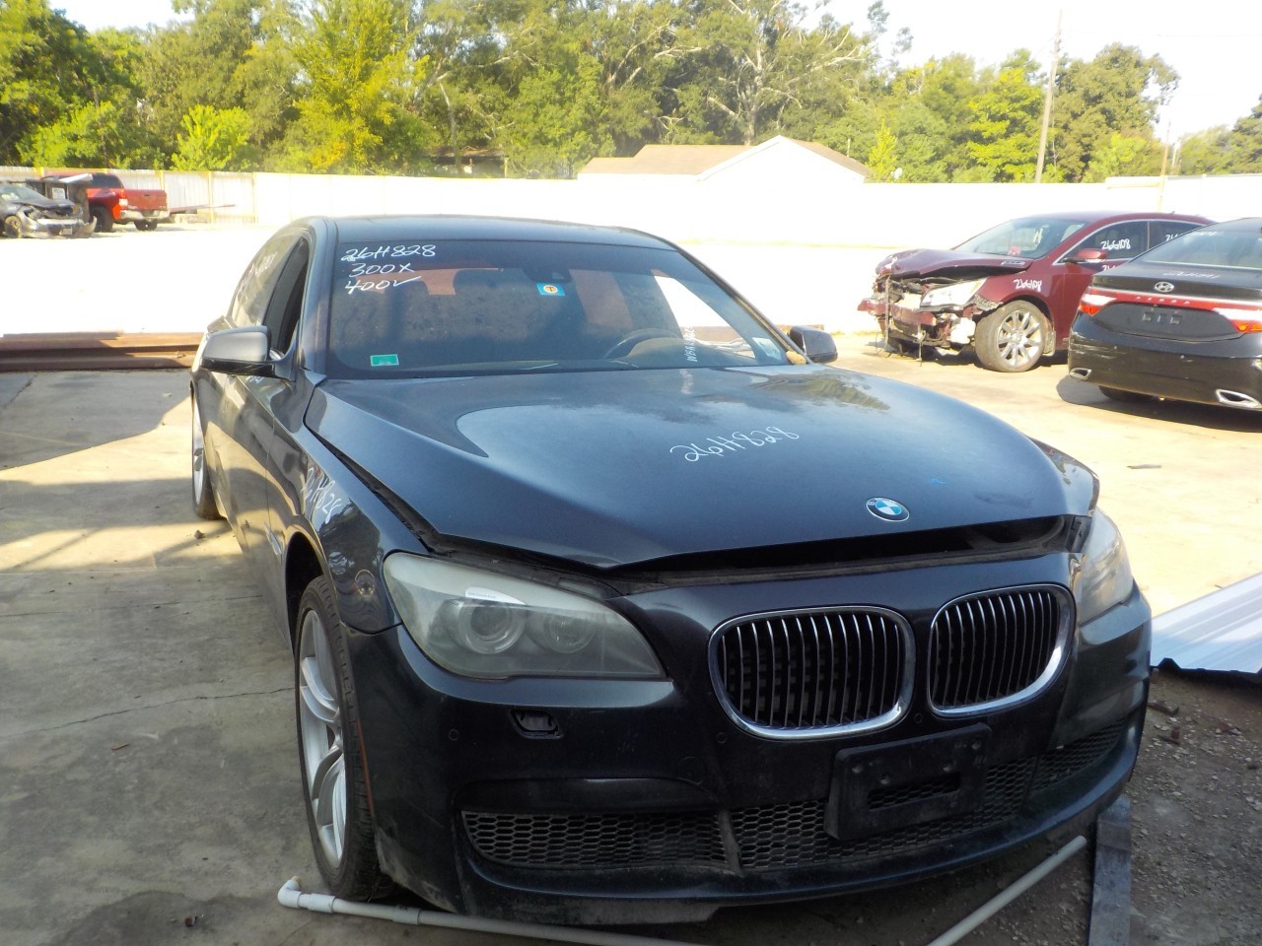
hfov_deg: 60.0
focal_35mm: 30
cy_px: 473
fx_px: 1094
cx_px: 631
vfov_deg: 46.8
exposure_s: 1/320
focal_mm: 4.1
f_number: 3.3
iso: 125
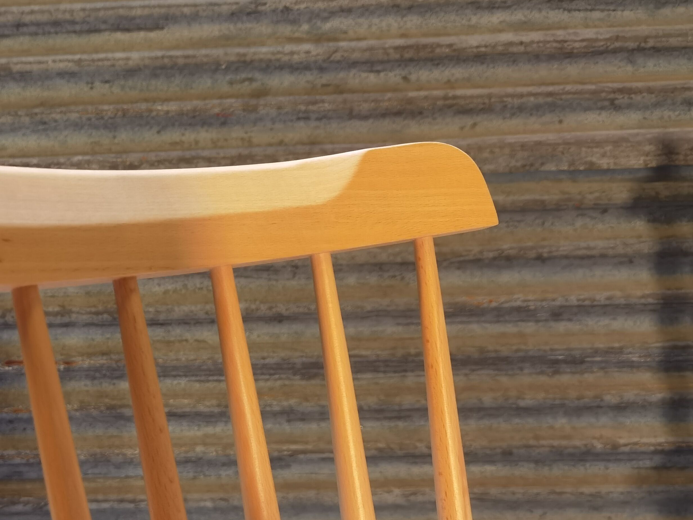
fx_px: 901
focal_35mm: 45
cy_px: 307
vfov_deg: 32.1
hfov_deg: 40.1
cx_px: 121
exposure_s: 1/50
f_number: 1.9
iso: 250
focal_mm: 6.71
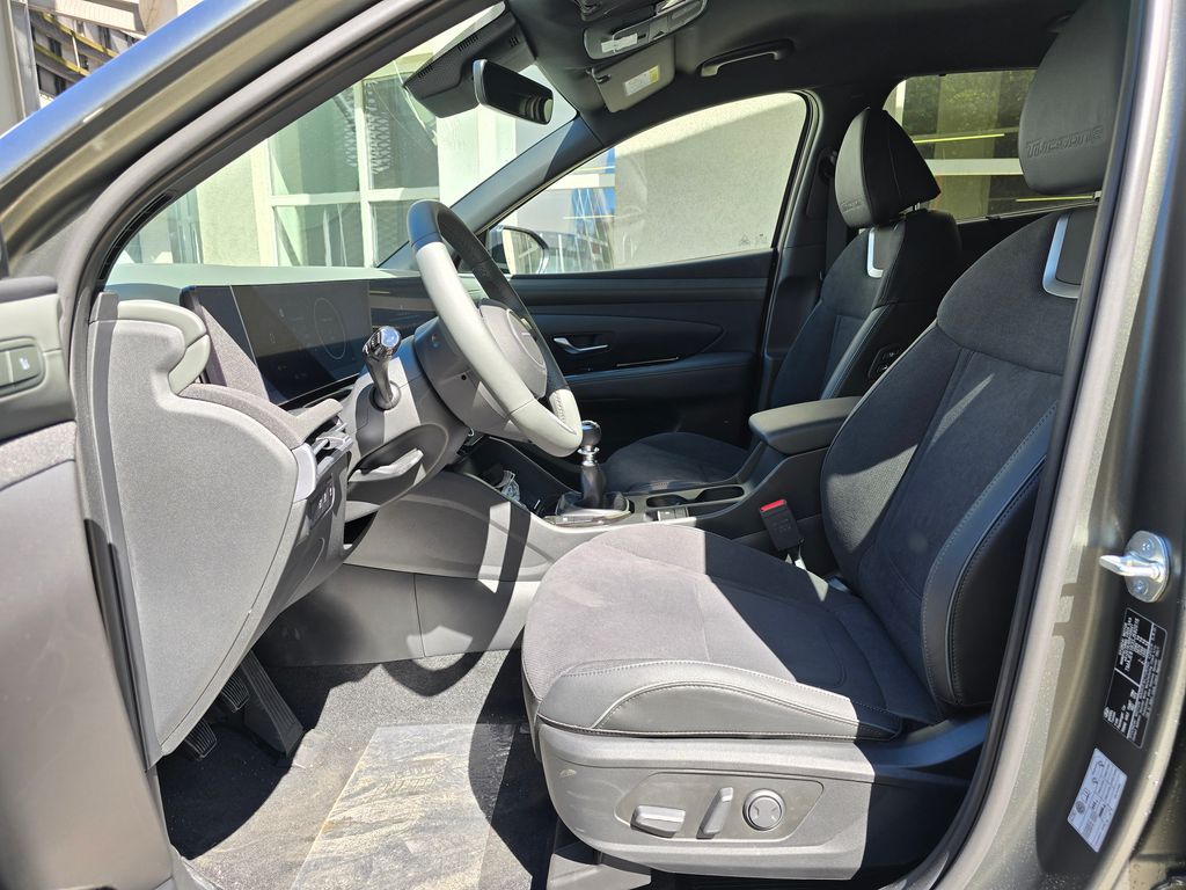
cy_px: 445
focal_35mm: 23
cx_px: 593
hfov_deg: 73.9
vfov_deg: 58.9
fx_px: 788
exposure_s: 1/180
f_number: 1.7
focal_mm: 6.3
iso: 32
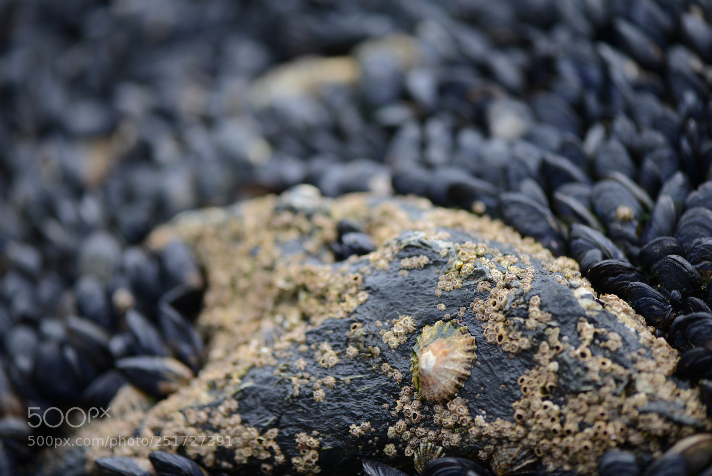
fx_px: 2077
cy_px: 238
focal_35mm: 105
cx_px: 356
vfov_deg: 13.1
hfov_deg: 19.4
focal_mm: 105
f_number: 3.2
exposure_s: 1/160
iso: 100
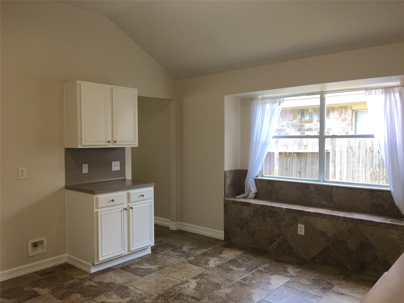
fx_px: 338
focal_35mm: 29
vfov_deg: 48.2
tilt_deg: -1.2
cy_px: 152
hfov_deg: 61.7
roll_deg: +0.1
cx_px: 202
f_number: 2.2
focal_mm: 4.15
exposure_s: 1/60
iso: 32
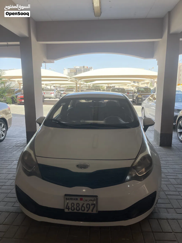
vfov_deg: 69.4
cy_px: 122
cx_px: 91
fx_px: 175
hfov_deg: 54.9
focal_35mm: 25
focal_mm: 5.1
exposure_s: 1/625
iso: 32
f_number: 1.6
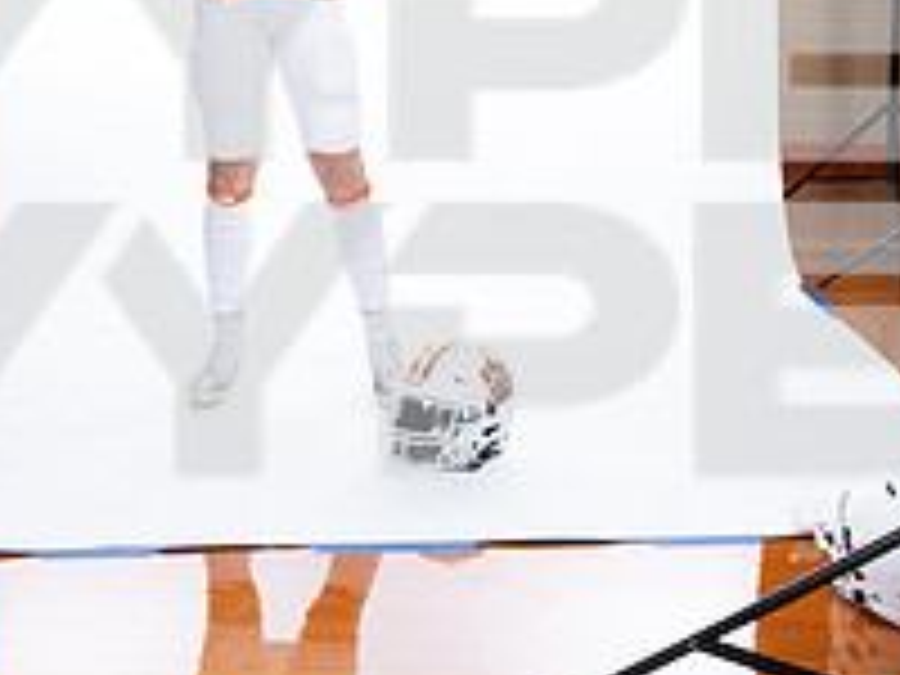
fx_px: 1690
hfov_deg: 29.7
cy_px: 27
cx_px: 338
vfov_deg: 21.9
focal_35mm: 65
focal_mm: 30
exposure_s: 1/250
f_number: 5.6
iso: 400
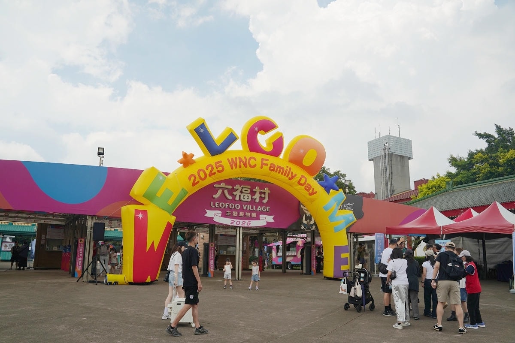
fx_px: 429
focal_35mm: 30
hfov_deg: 61.9
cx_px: 258
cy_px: 172
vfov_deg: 43.6
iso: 100
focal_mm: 30
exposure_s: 1/200
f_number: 7.1
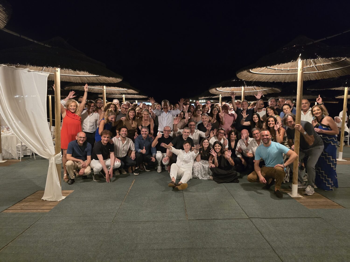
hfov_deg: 73.9
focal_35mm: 23
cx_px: 175
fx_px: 233
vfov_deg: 58.9
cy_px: 131
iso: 1250
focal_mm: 6.3
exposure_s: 1/40.8
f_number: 1.7
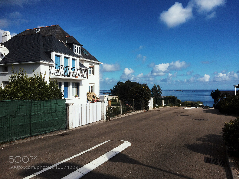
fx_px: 200
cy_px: 90
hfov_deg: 61.7
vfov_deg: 48.2
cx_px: 120
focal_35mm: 29
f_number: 2.2
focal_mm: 4.15
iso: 32
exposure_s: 1/4115
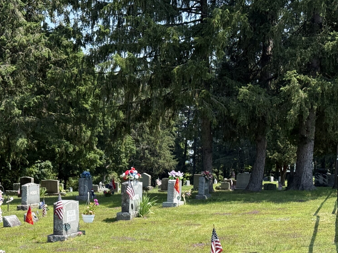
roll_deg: -0.9
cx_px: 102
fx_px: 801
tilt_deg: -3.0
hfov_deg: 23.7
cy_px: 210
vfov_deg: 17.8
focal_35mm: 82
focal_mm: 6.76
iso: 100
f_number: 1.78
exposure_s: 1/2865
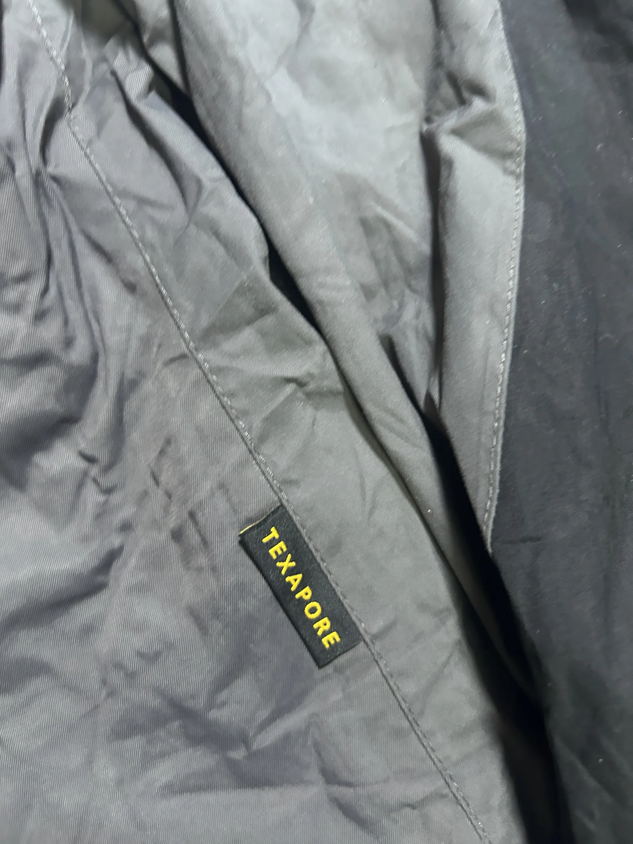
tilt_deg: -68.6
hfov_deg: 53.1
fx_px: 634
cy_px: 422
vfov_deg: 67.3
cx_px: 316
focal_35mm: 26
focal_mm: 5.7
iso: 500
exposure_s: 1/33
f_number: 1.5
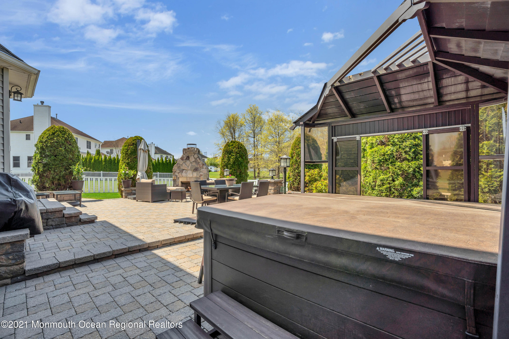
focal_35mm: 16
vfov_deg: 73.7
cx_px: 254
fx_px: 226
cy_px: 170
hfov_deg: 96.7
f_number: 8
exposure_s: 1/125
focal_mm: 16
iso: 200
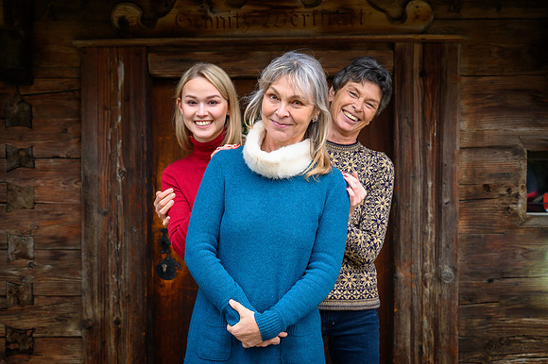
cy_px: 189
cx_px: 272
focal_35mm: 77
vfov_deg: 17.8
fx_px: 1167
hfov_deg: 26.4
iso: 640
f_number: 4.5
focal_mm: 70
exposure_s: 1/320
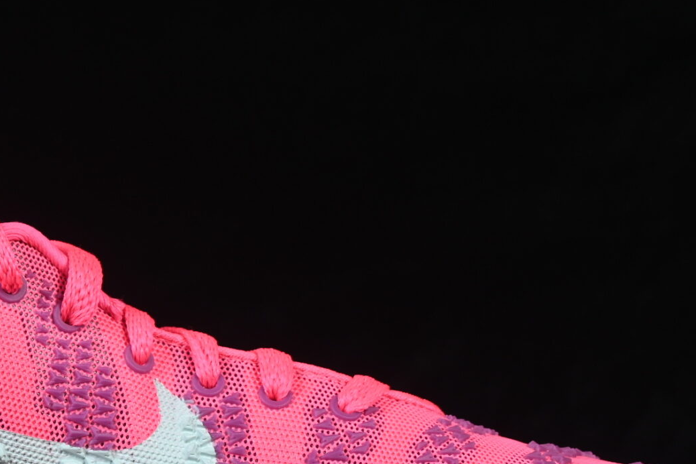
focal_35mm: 185
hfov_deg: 11.1
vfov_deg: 7.4
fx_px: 3576
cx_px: 126
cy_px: 343
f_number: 8
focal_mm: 50
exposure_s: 1/80
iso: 160
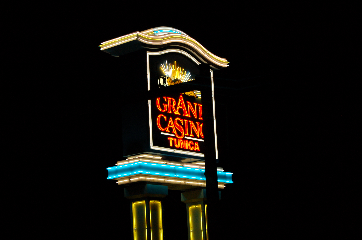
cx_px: 181
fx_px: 829
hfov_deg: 24.6
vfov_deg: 16.5
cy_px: 120
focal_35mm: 82
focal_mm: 55
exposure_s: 1/40
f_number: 5.6
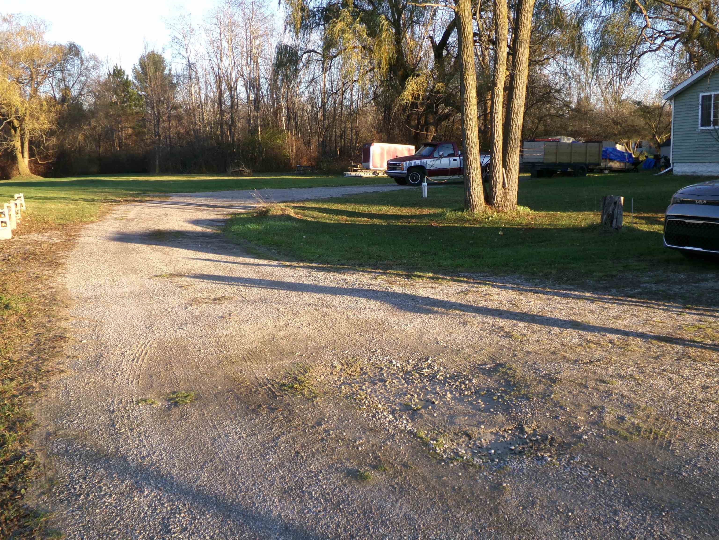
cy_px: 270
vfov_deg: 38.7
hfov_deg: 50.1
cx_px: 360
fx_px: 769
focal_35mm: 37
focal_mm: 6.6
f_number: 4
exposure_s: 1/140
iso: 100
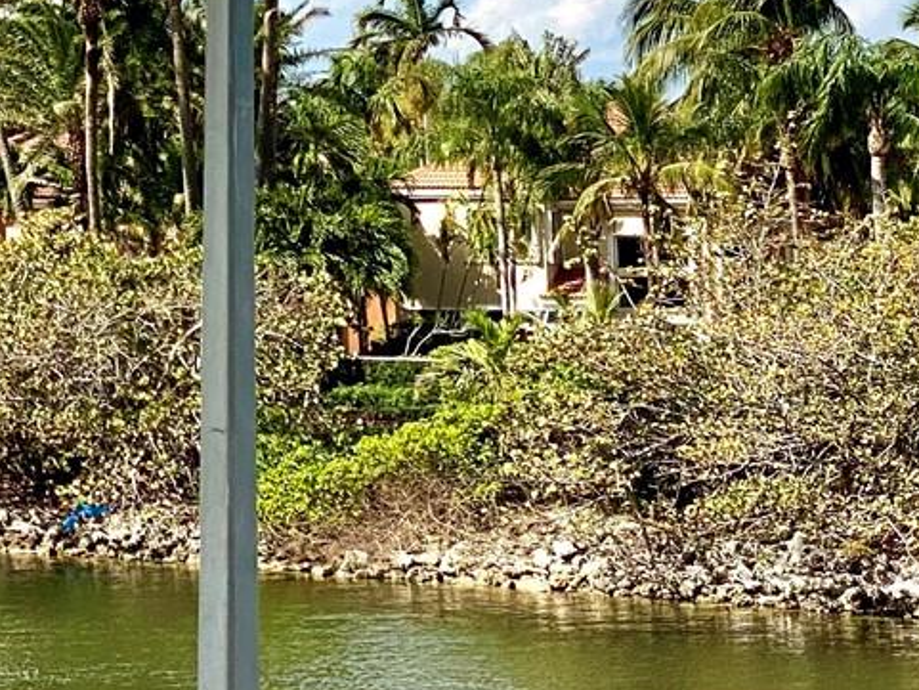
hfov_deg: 11.0
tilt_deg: +5.2
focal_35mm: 173
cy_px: -256
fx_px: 4594
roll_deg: -0.4
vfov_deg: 8.4
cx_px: -495
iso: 25
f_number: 2
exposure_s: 1/2994
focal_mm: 6
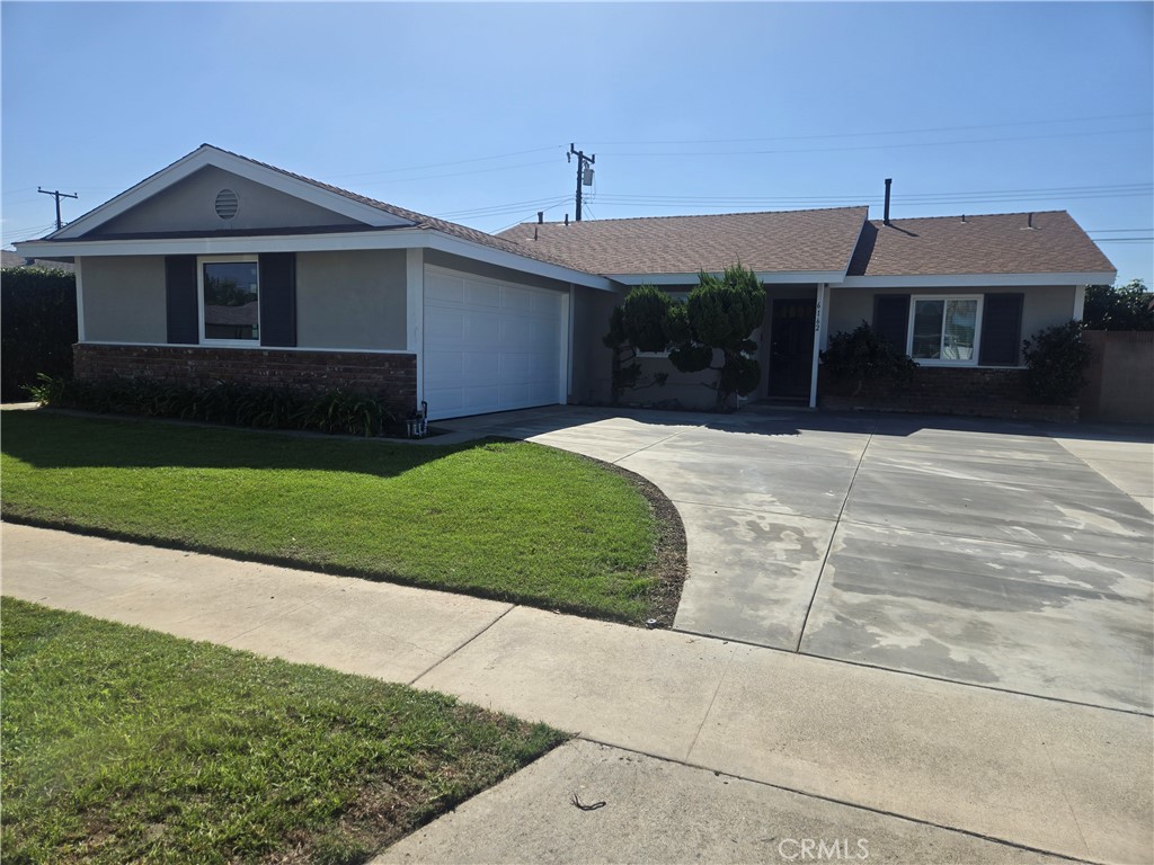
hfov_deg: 73.9
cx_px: 577
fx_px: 767
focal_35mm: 23
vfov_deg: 58.9
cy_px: 432
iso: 25
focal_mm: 5.4
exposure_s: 1/2843
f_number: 1.8
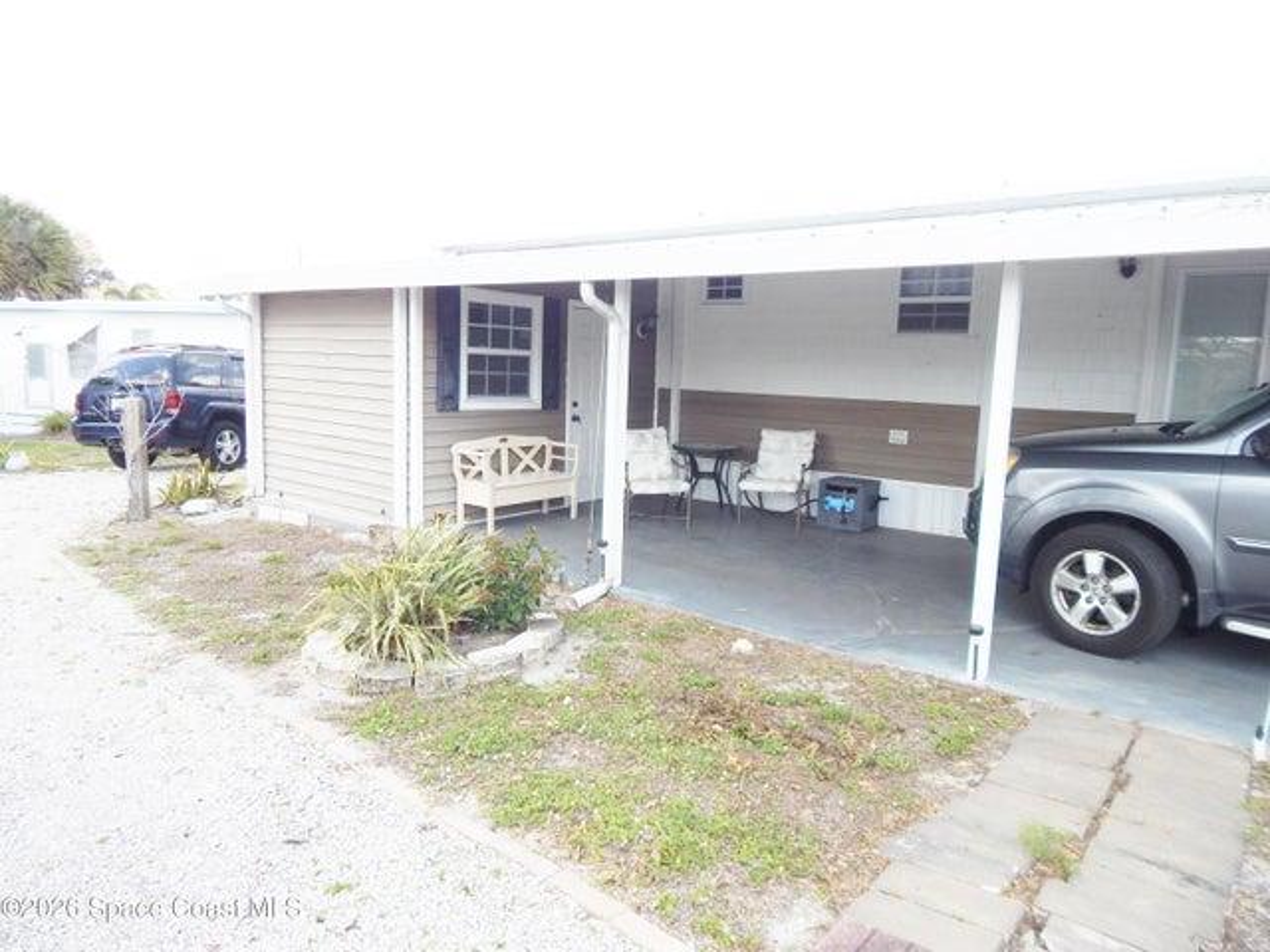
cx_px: 635
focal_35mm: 22
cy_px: 476
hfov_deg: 76.4
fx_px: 807
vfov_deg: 61.1
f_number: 3
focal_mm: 4
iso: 125
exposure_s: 1/800
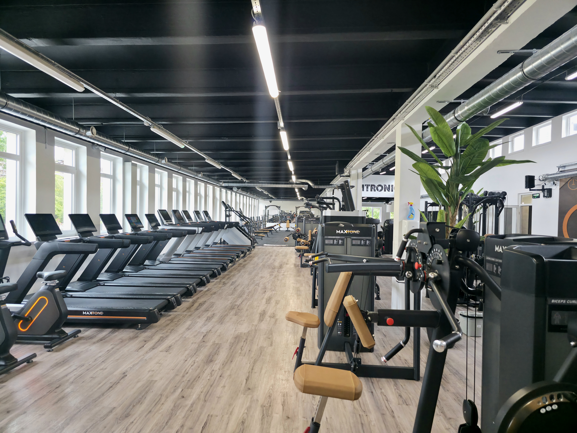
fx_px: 383
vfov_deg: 58.9
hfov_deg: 73.9
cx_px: 288
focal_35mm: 23
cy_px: 216
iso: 200
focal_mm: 6.3
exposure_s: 1/182
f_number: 1.7
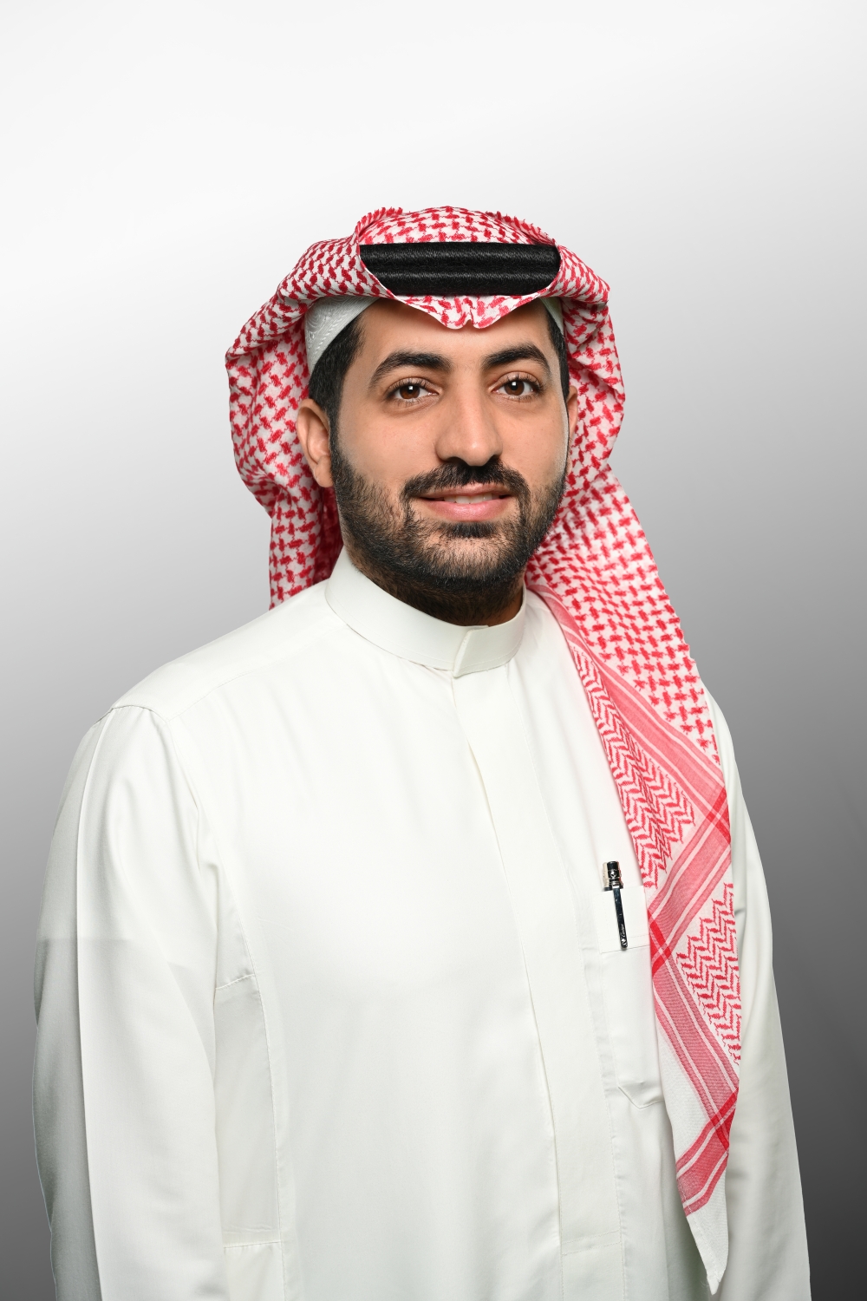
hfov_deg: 19.5
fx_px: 2529
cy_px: 650
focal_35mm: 70
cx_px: 434
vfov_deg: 28.8
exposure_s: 1/80
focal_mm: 70
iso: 100
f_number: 6.3
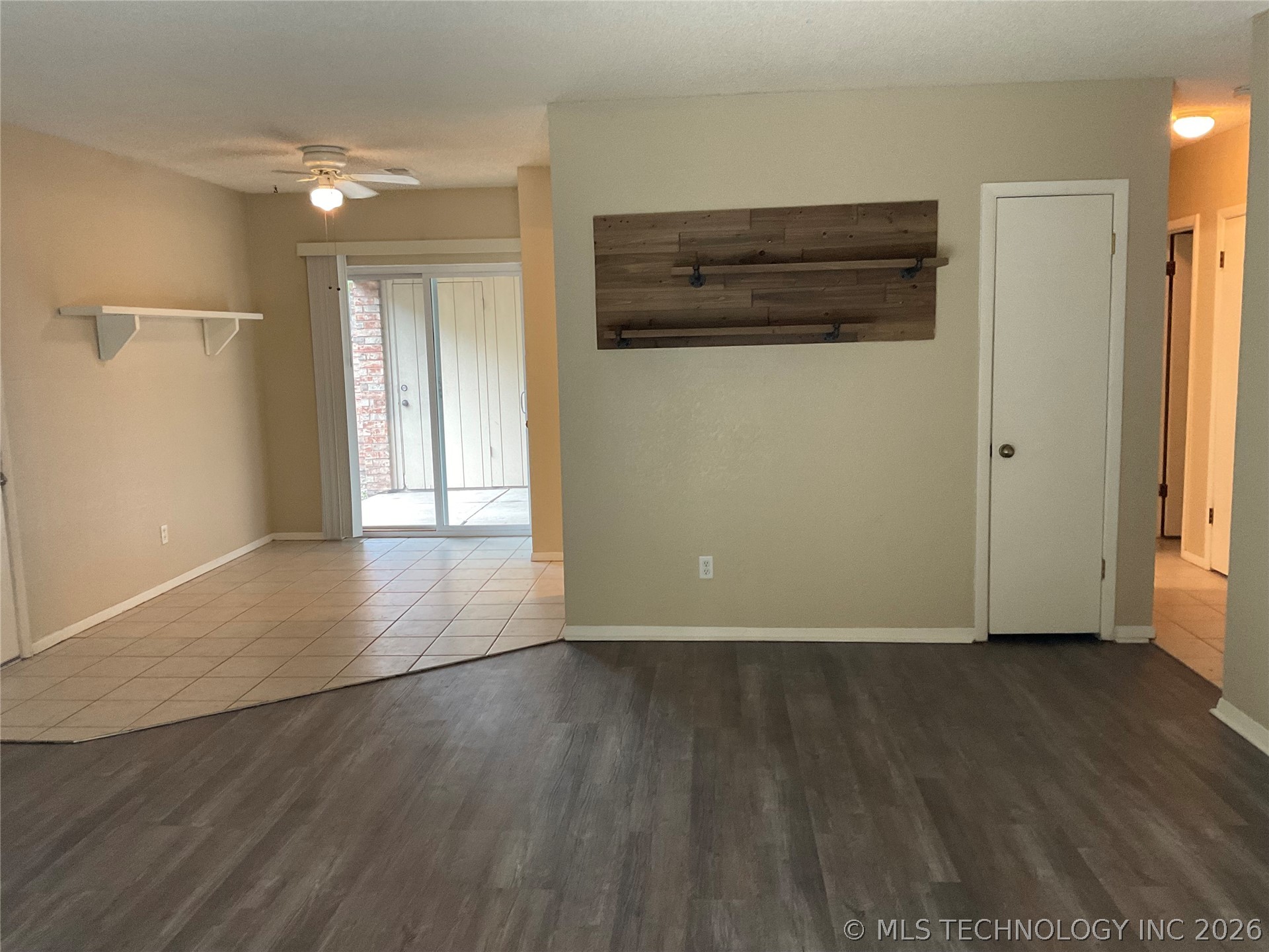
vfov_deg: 48.2
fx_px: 1063
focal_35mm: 29
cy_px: 476
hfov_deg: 61.7
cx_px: 634
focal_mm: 3
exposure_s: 1/60
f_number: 1.8
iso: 160
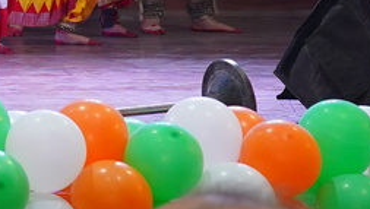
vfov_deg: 6.3
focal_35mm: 186
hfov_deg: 10.0
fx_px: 1827
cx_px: -548
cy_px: -238
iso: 1600
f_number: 5.6
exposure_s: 1/100
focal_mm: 30
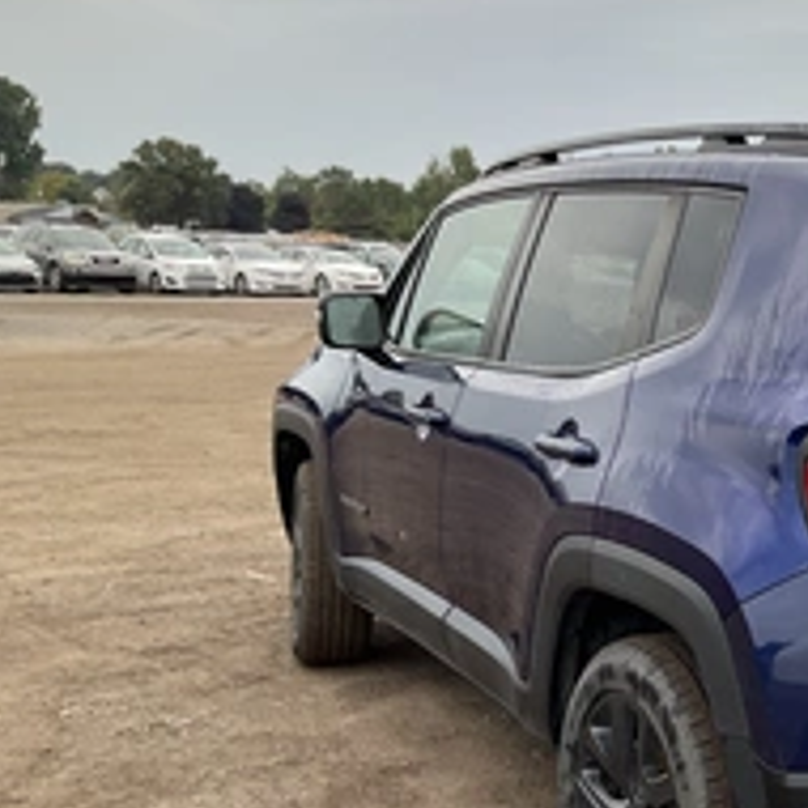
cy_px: 472
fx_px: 1426
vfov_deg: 31.6
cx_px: 846
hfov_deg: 29.1
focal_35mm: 54
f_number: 1.8
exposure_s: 1/297
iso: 25
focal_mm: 3
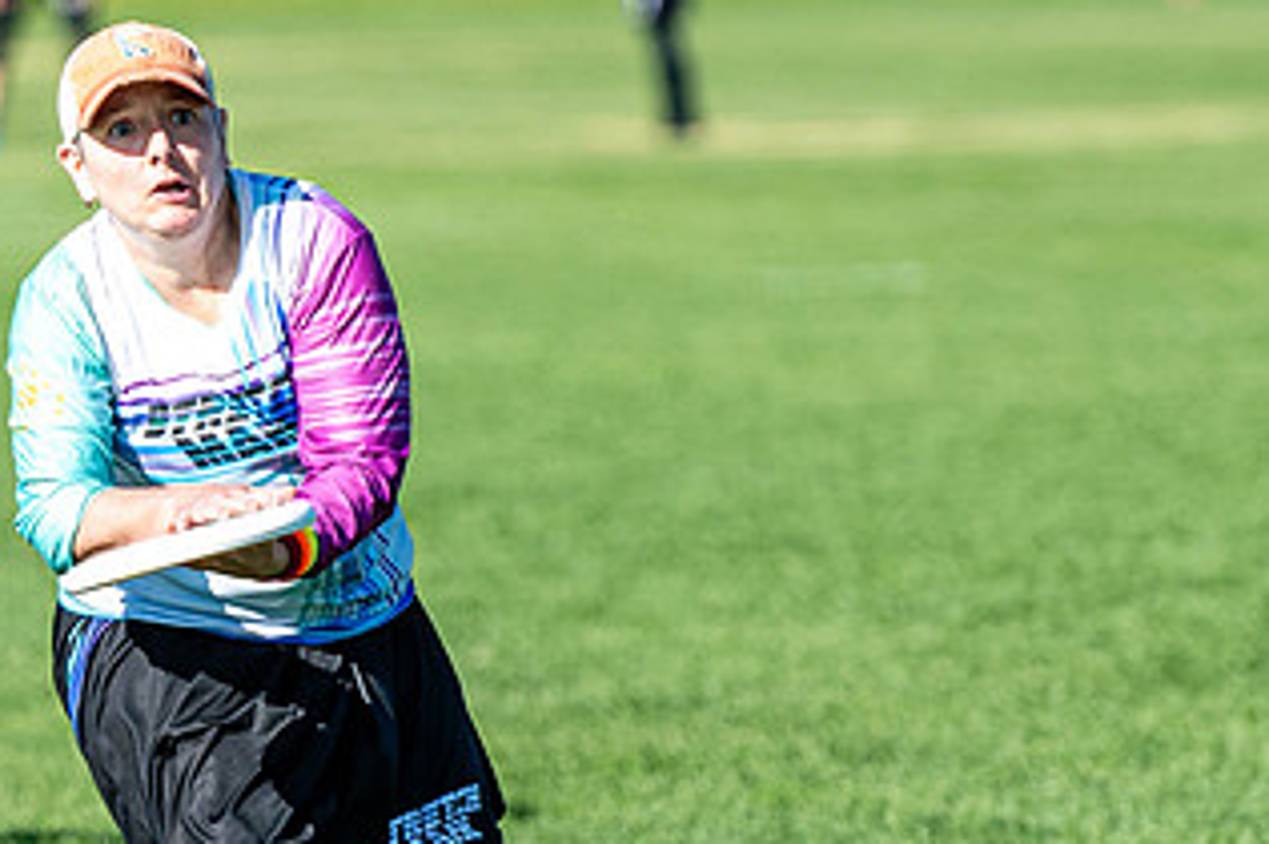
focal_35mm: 873
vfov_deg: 1.6
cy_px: 546
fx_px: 30741
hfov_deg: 2.4
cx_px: 178
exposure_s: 1/1600
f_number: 3.2
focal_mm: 195
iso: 100
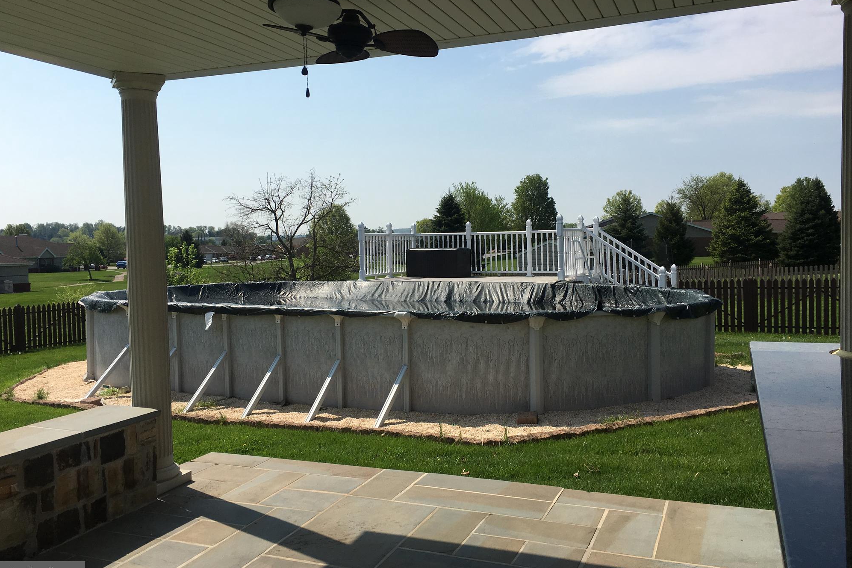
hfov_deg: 60.3
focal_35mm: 31
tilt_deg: -1.6
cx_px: 416
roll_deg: +1.1
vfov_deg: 42.3
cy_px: 268
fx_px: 733
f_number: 2.2
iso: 25
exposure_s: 1/2959
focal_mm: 4.15
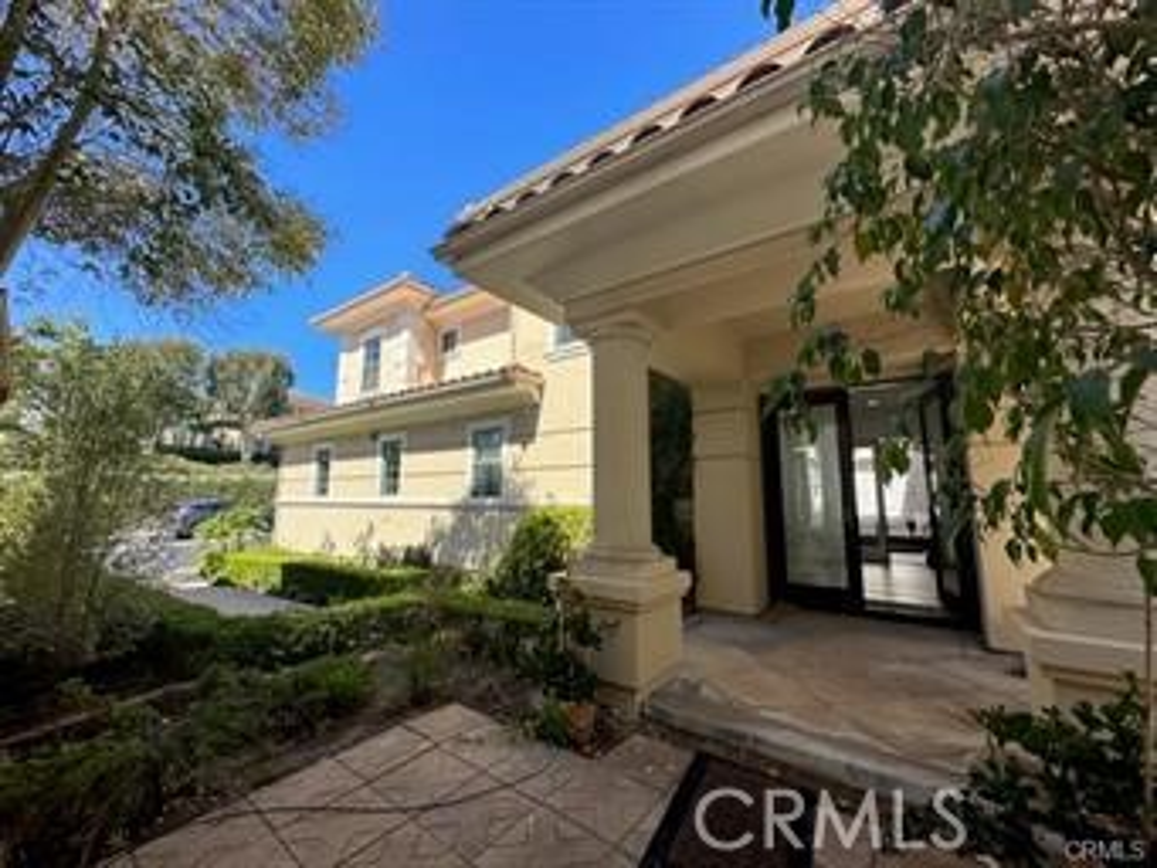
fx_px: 468
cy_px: 434
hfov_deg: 102.0
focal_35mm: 14
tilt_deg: +7.9
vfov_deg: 85.7
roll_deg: -0.7
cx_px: 578
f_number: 2.2
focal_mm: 2.22
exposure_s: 1/1114
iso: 50
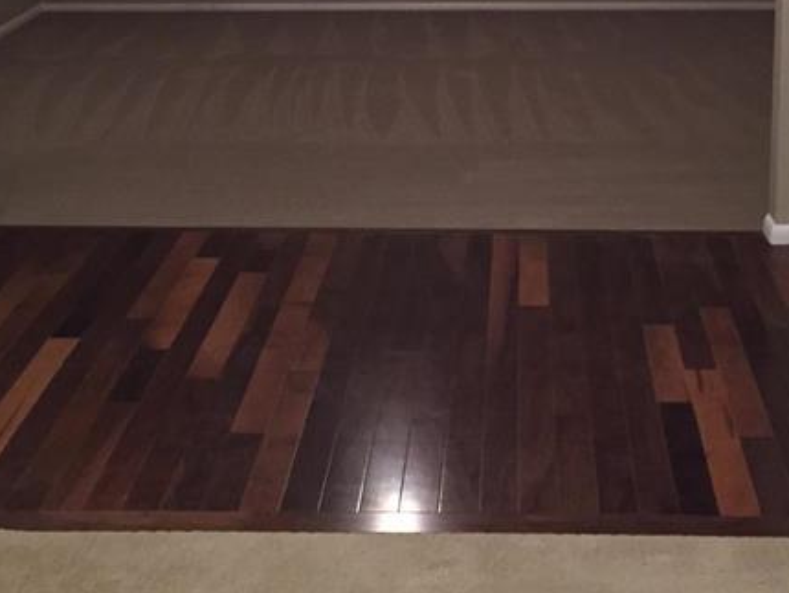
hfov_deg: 28.1
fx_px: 1574
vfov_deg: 20.5
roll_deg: +1.7
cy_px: -22
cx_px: 450
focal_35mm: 69
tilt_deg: -10.4
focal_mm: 4.15
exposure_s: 1/30
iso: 200
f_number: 2.2
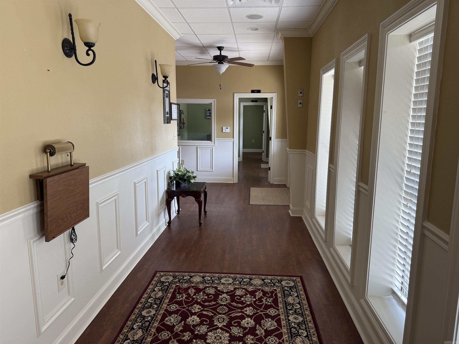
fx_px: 318
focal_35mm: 24
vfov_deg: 56.8
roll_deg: -0.3
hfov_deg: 71.6
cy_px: 172
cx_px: 230
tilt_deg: -8.4
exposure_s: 1/120
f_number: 1.78
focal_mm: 6.76
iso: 125
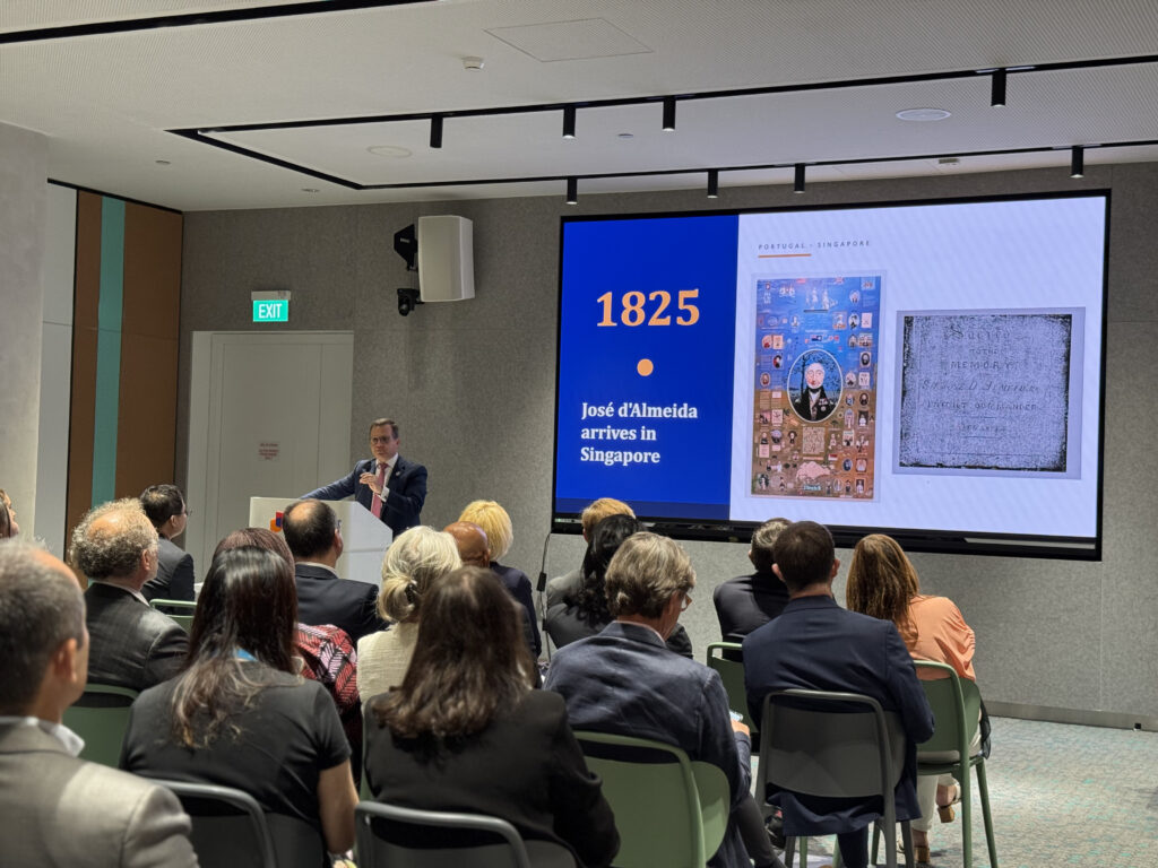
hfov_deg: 39.7
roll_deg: -2.0
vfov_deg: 30.3
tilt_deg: +1.4
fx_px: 1606
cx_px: 579
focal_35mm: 48
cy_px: 434
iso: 200
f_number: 1.78
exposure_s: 1/60
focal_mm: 6.76
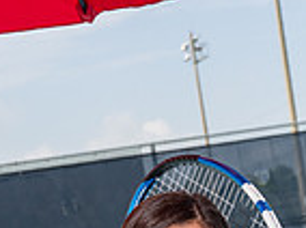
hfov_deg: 17.8
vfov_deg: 11.8
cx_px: 228
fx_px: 971
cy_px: 480
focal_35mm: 110
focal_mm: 36
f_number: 6.3
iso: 100
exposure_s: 1/250
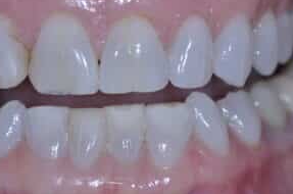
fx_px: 1802
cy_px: 98
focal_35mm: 222
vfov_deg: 6.2
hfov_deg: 9.3
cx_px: 100
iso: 125
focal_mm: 85
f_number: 9
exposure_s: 1/250
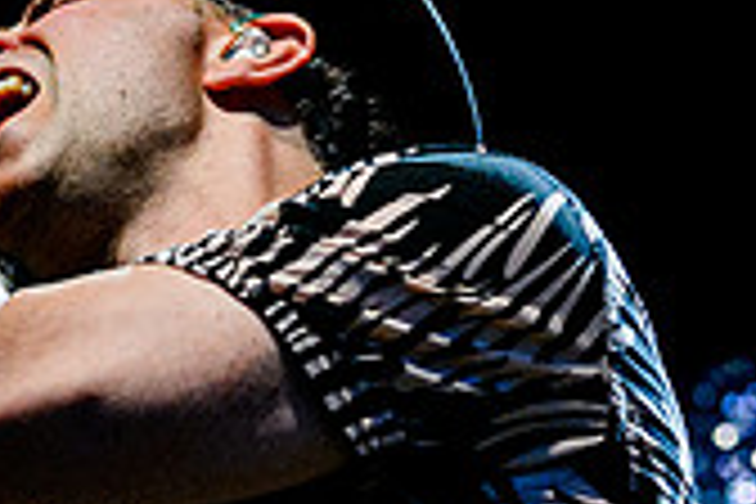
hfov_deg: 6.3
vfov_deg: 4.2
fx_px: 6908
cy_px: 197
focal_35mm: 329
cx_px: 165
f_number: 4.5
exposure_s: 1/1000
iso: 2500
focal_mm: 70
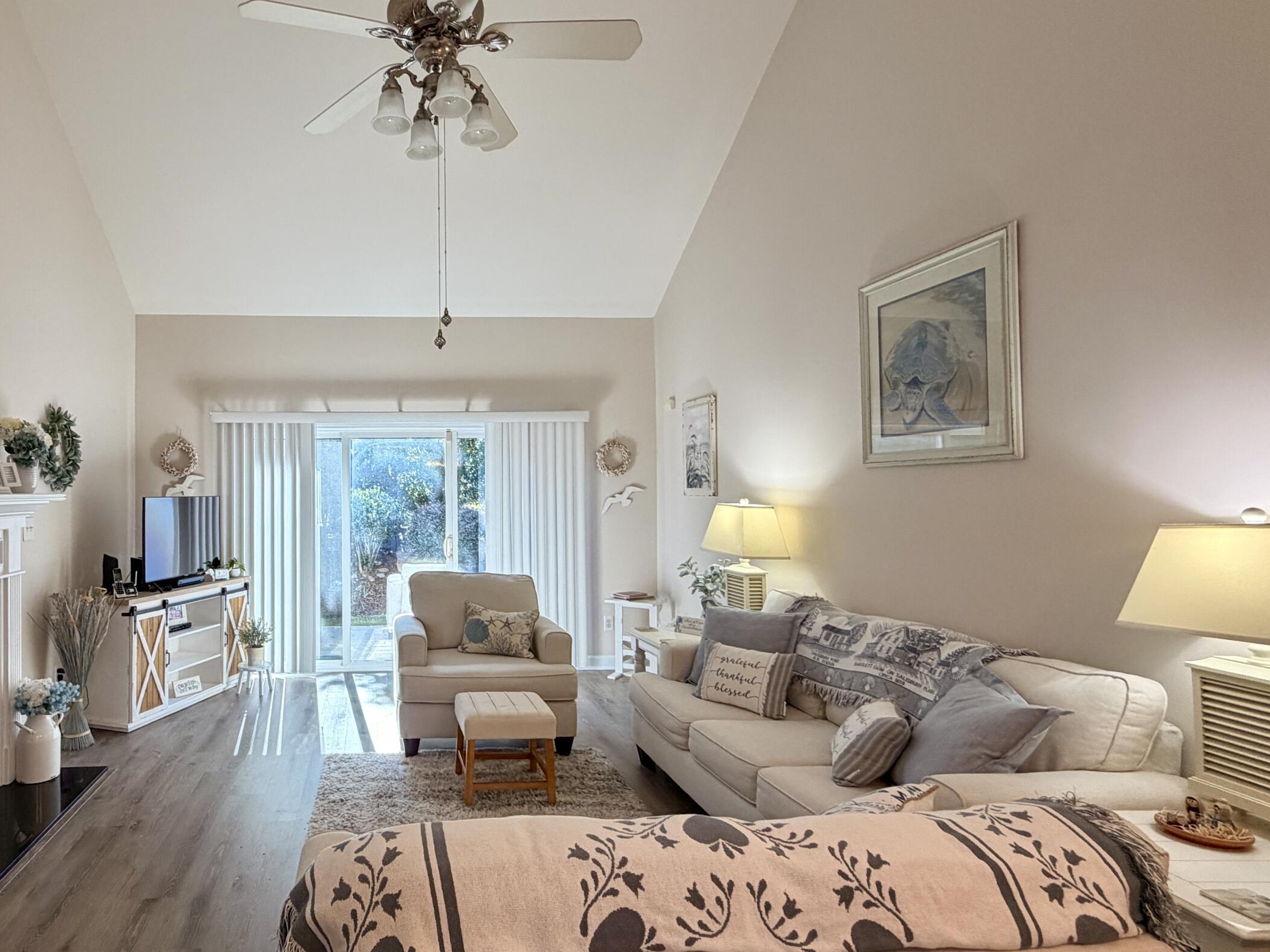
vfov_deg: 65.9
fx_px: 734
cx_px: 413
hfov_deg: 78.8
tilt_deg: -0.6
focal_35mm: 20
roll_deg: +0.6
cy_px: 494
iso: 160
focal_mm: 2.22
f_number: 2.2
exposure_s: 1/120
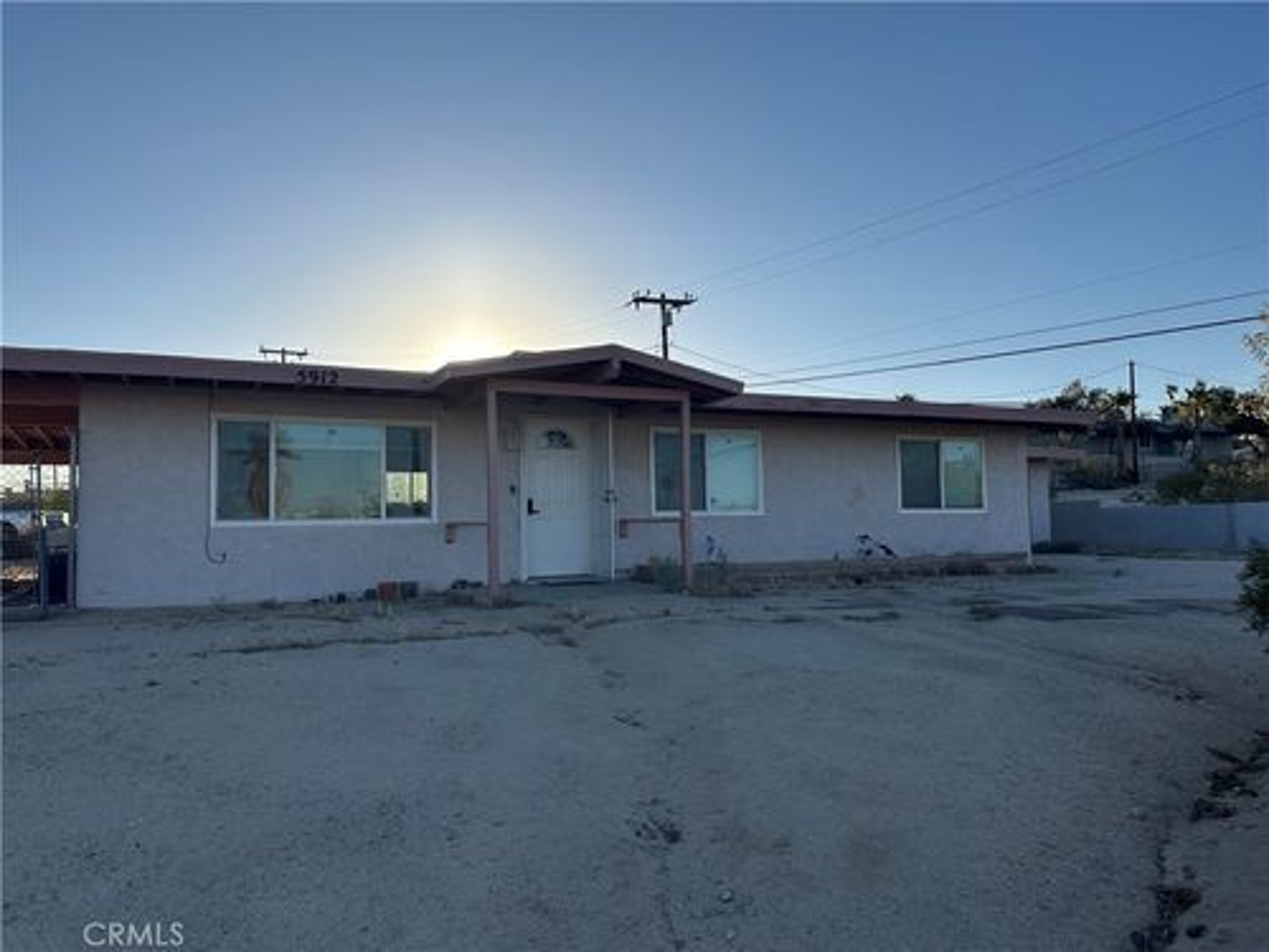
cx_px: 634
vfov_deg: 56.8
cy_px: 476
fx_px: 880
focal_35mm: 24
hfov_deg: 71.6
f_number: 1.78
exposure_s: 1/4762
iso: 80
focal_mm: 6.86
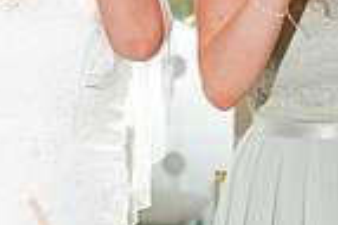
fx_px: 1332
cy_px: -41
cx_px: 80
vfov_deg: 9.5
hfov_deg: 14.4
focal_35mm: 142
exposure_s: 1/200
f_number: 1.8
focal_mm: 35
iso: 200
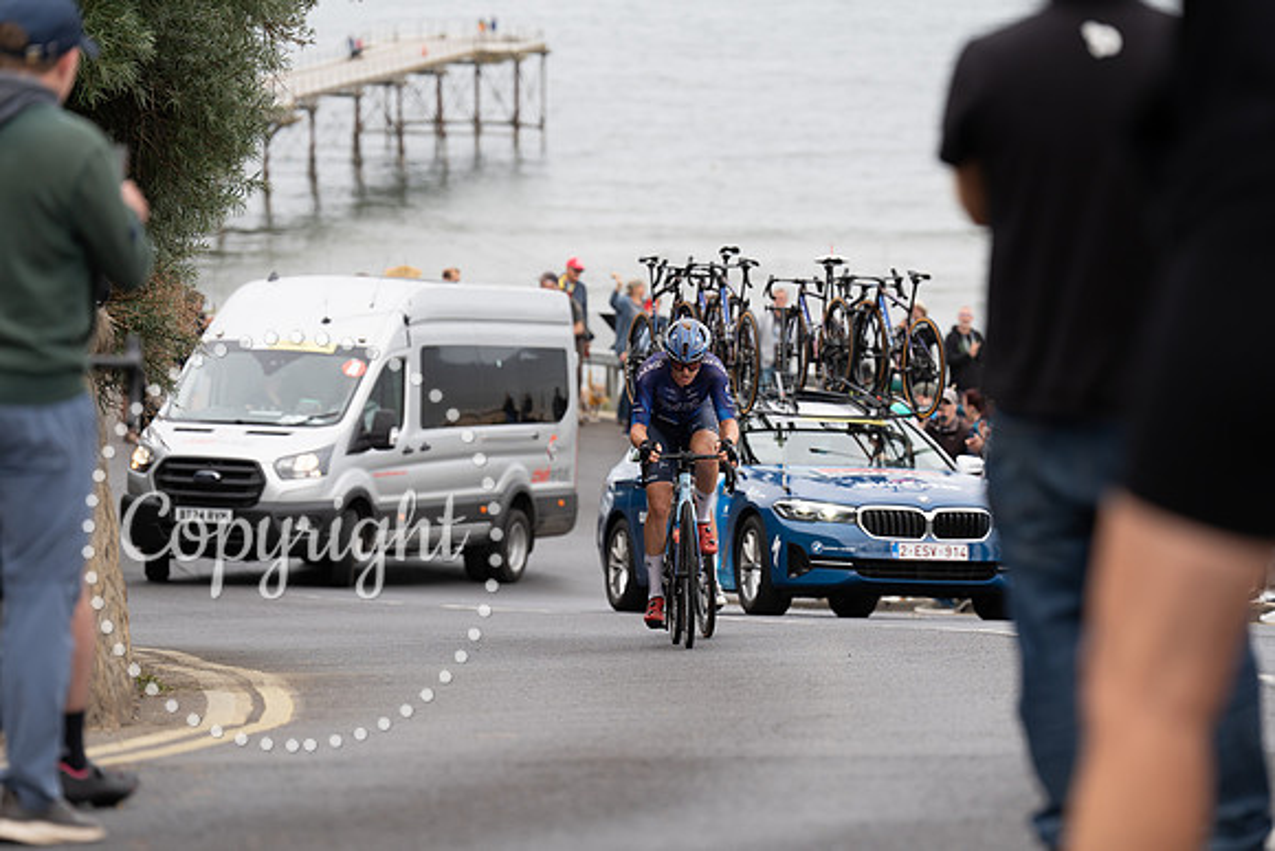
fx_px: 5597
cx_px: 638
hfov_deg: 13.0
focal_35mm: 158
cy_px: 426
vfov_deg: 8.7
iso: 320
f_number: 3.5
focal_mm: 158
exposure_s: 1/1000
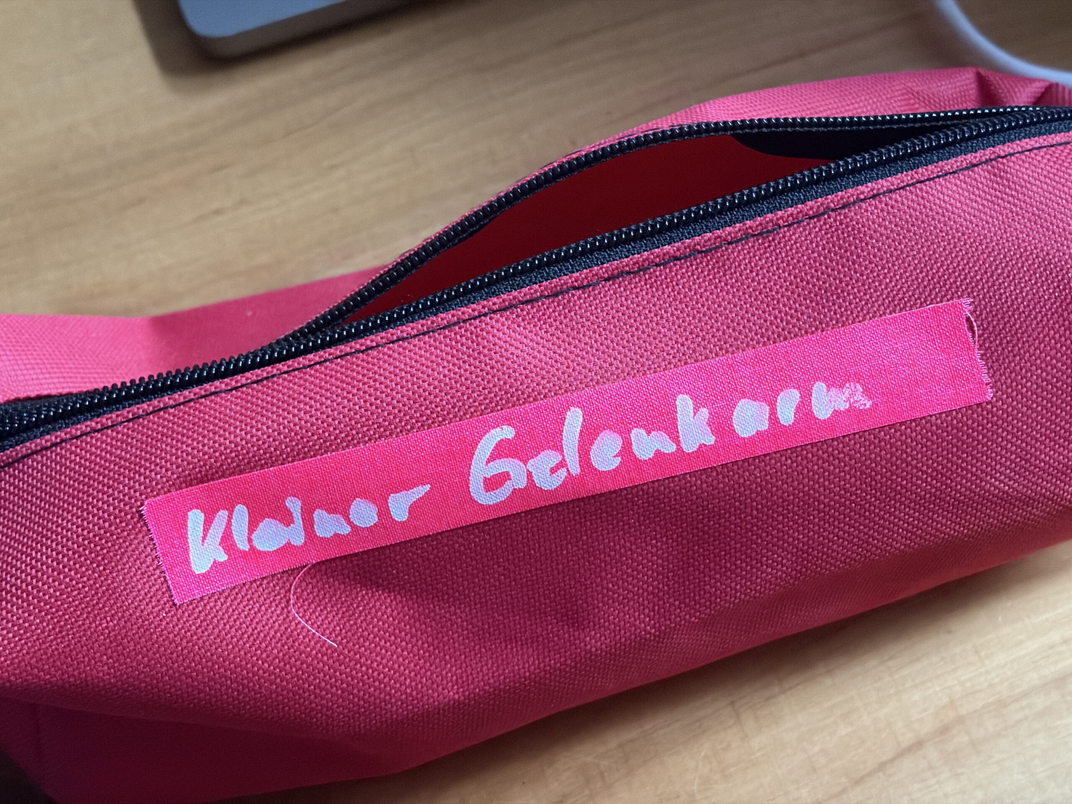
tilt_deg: -56.5
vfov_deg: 28.0
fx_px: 1610
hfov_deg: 36.8
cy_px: 402
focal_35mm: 52
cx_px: 536
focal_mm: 5.96
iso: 320
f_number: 1.6
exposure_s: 1/30
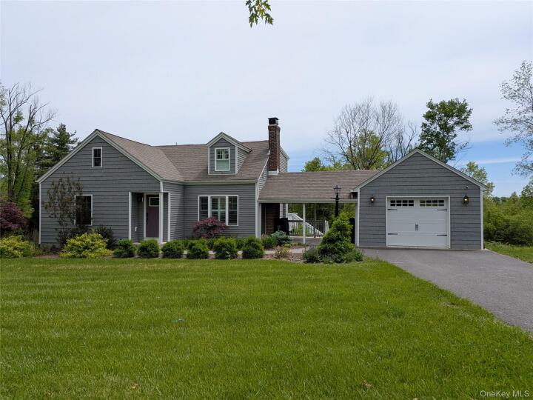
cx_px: 266
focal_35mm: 24
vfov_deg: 56.8
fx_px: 370
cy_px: 200
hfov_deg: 71.6
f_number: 1.7
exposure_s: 1/1802
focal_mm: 4.53
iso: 30
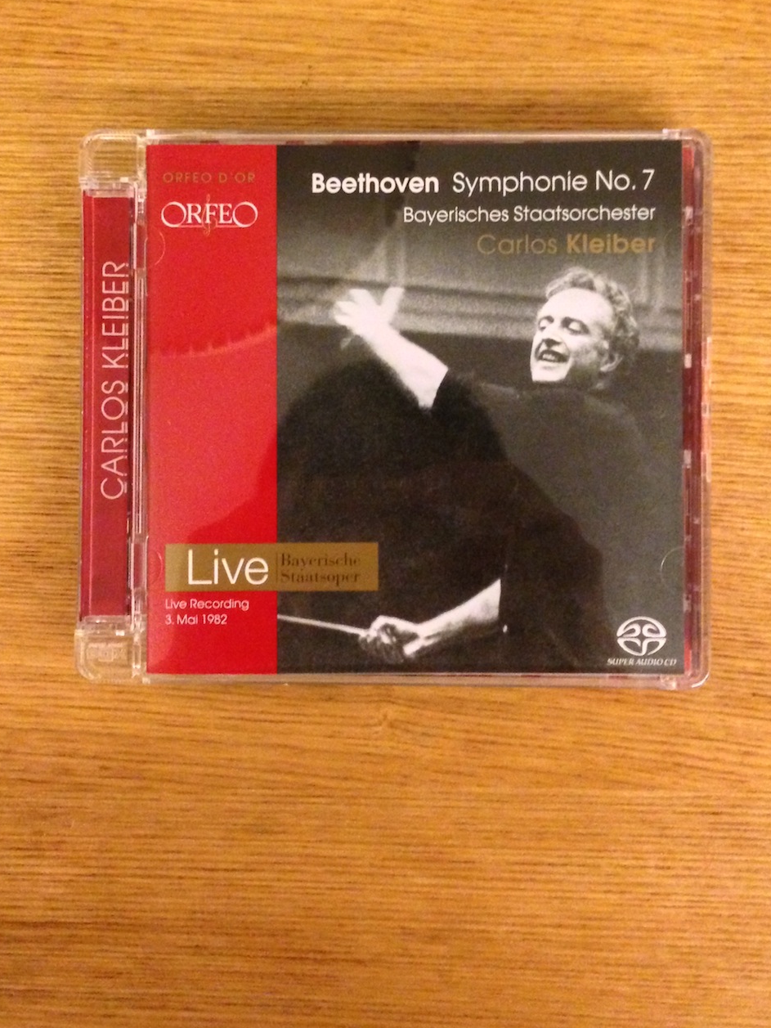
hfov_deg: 34.4
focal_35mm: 42
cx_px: 400
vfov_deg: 44.6
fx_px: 1247
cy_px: 413
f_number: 2.4
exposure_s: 1/15
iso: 800
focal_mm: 4.13
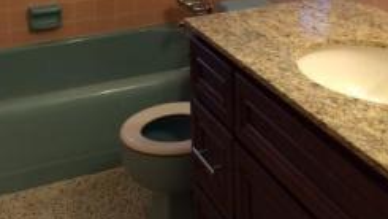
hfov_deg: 33.8
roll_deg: +1.9
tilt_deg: -12.7
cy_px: -54
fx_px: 638
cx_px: 171
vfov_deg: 18.3
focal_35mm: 62
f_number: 2.2
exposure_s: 1/30
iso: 50
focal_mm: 4.15
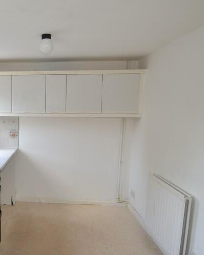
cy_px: 131
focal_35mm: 28
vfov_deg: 62.2
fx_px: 211
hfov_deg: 48.0
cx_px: 35
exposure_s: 1/125
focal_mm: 10
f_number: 4
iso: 360
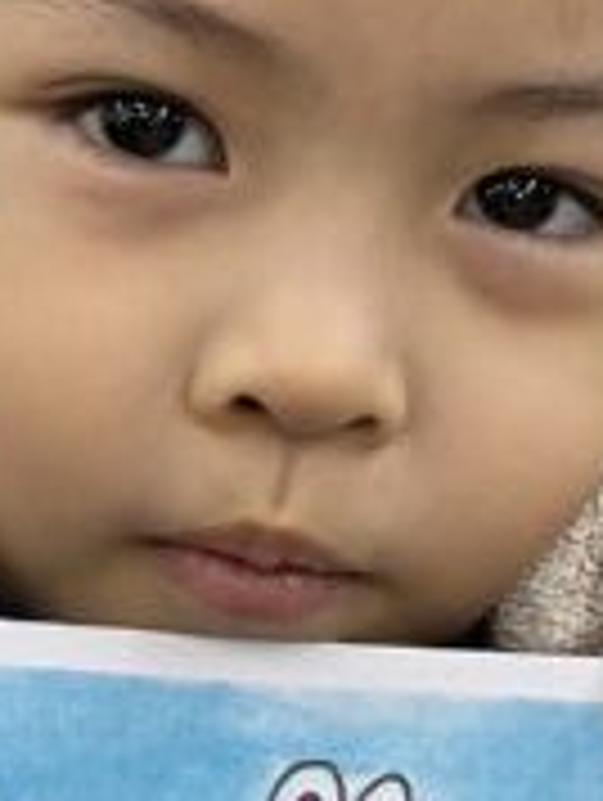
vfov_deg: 13.5
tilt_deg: -11.1
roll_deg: -5.8
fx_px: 3383
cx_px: 333
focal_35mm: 146
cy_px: 432
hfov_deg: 10.2
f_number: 1.6
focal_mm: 5.1
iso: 50
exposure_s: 1/100
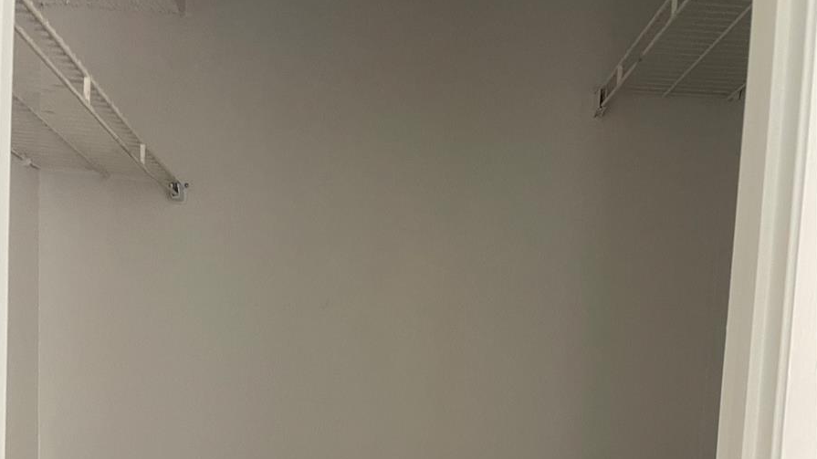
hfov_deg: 52.8
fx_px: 823
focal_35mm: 38
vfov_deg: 29.0
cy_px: 471
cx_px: 408
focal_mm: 4.2
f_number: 1.6
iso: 160
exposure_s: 1/60
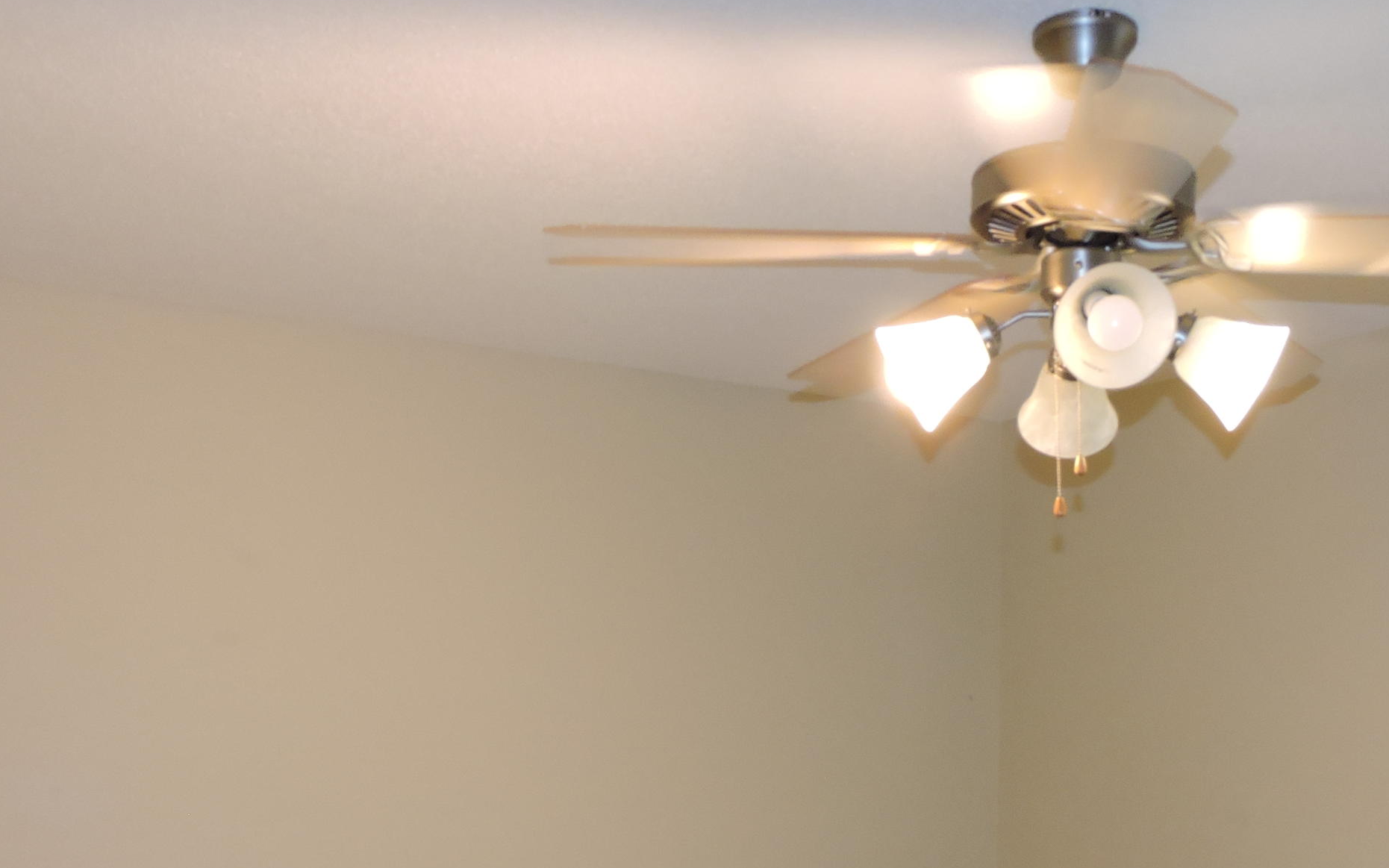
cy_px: 751
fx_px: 1552
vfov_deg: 30.1
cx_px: 899
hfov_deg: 47.6
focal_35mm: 41
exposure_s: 1/40
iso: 360
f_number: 3.3
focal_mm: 4.3
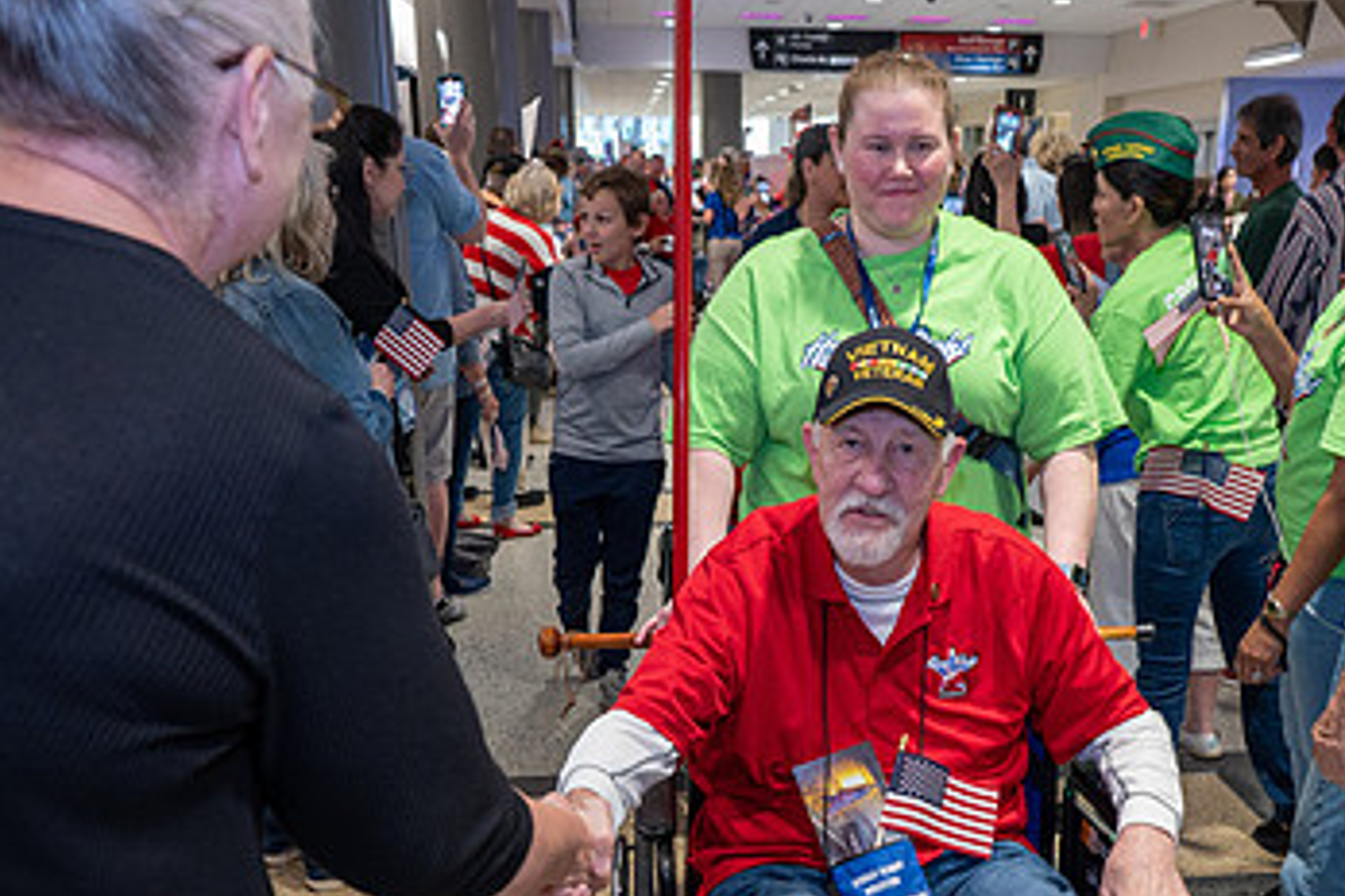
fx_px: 1494
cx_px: 804
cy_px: 726
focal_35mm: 40
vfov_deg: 32.4
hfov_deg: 48.2
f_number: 4.5
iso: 1400
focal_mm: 24
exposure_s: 1/40
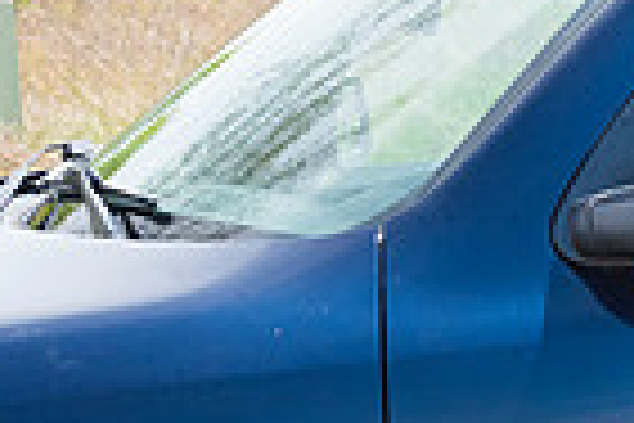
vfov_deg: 8.3
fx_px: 2906
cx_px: 1169
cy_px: 299
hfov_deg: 11.5
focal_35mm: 165
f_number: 7.1
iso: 1000
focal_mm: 40
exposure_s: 1/800
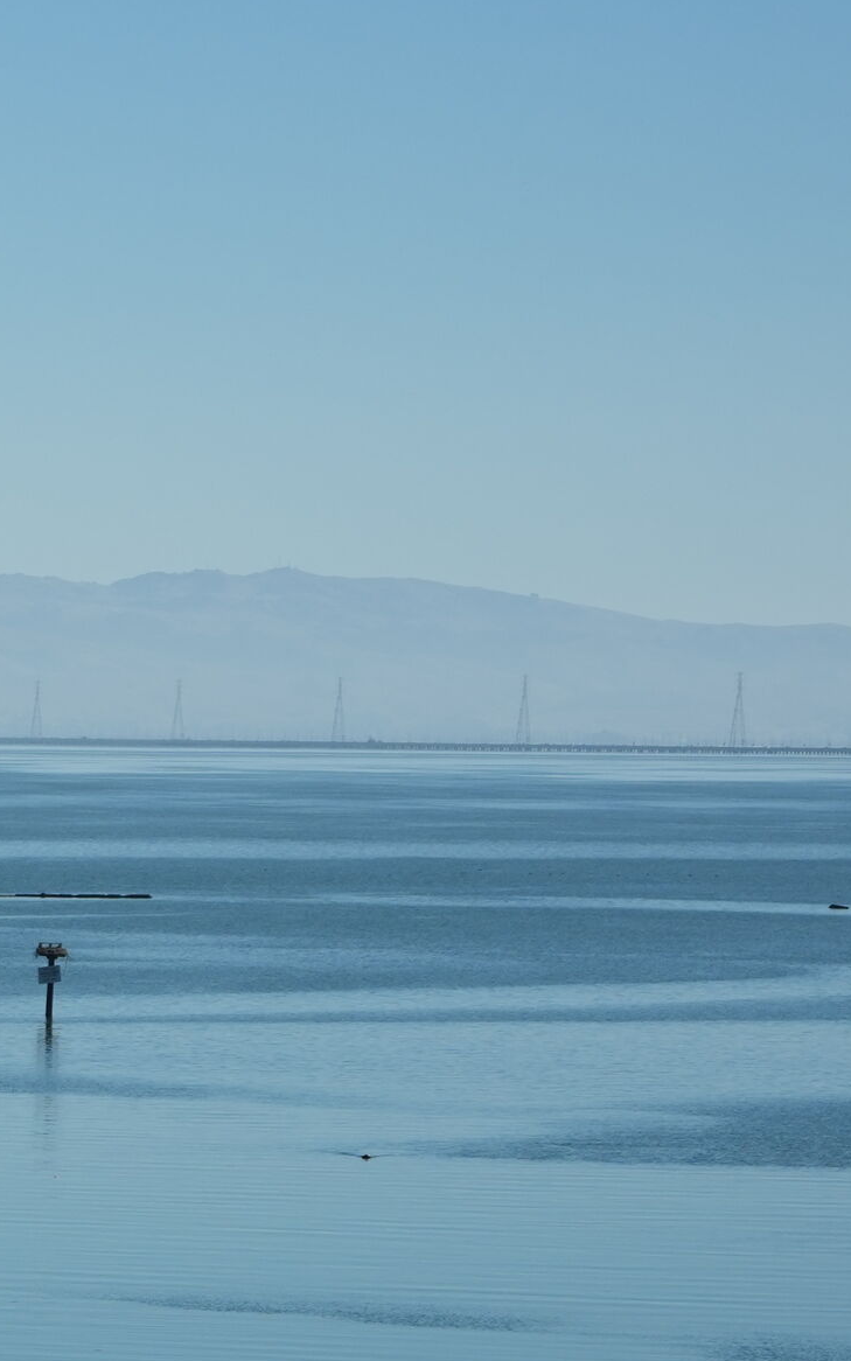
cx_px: -1133
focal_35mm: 253
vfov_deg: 8.3
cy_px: 1116
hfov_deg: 5.1
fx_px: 9386
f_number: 5
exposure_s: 1/3200
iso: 250
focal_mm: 67
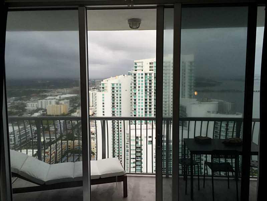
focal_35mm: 29
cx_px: 134
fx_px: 224
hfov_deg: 61.7
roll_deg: +0.3
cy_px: 100
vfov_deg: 48.2
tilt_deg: -5.5
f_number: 2.2
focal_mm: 4.15
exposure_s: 1/286
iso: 32
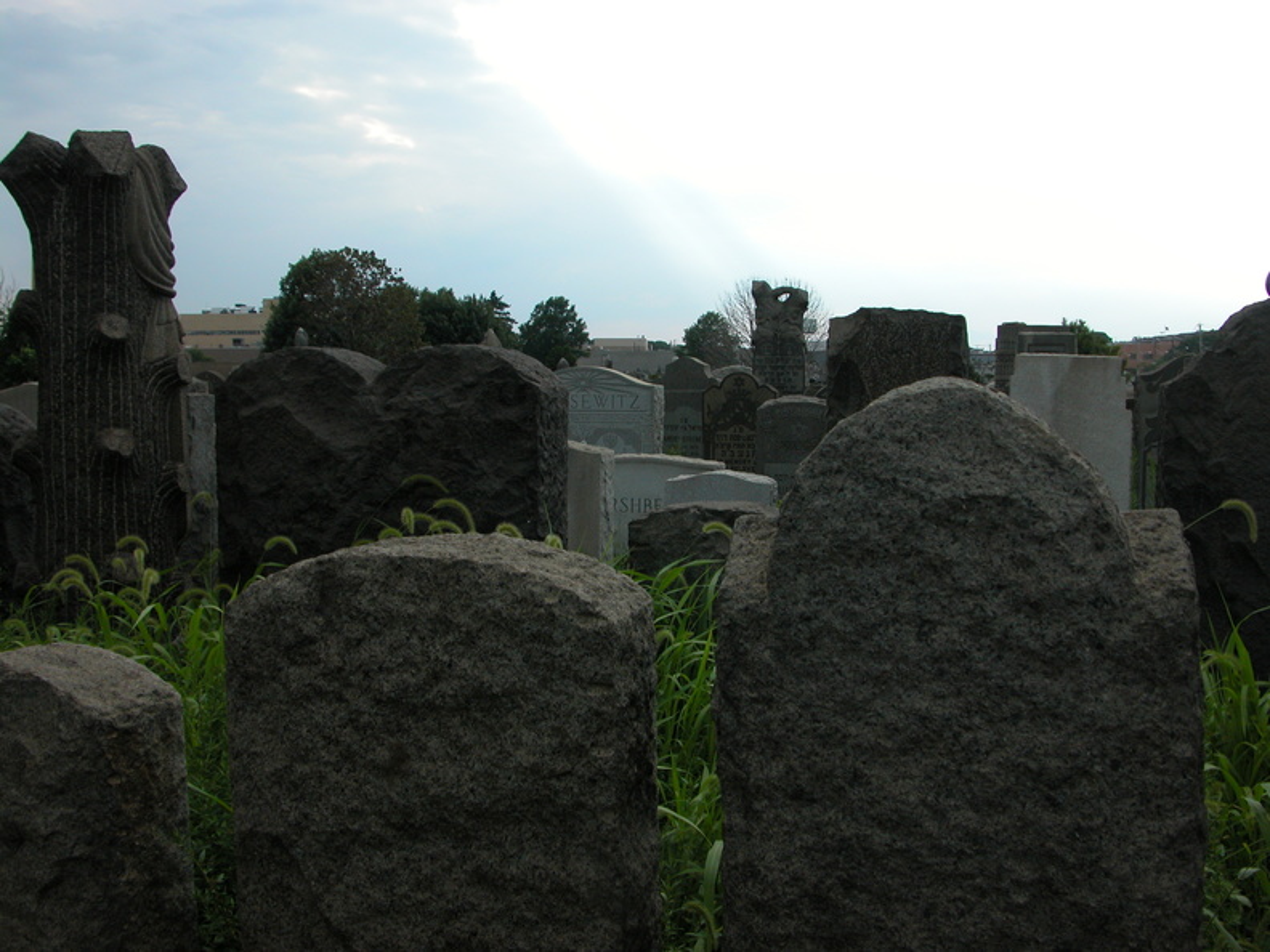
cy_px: 476
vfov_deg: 40.7
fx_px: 1284
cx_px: 635
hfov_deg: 52.6
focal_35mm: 35
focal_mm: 8.9
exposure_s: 1/372
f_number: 4
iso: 100
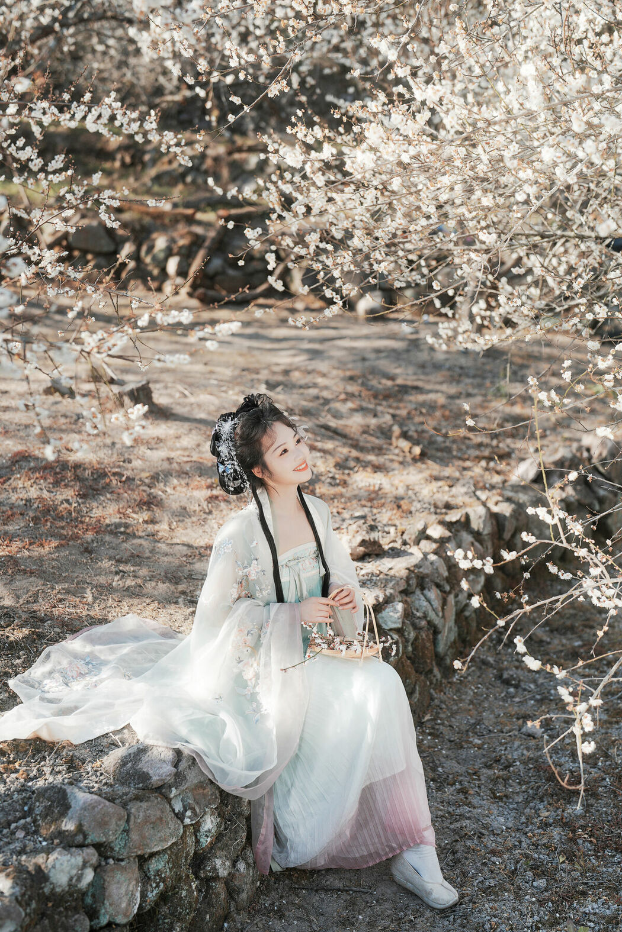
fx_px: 1296
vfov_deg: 39.6
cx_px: 311
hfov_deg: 27.0
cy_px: 466
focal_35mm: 50
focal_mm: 50
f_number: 2.2
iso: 100
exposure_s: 1/1250
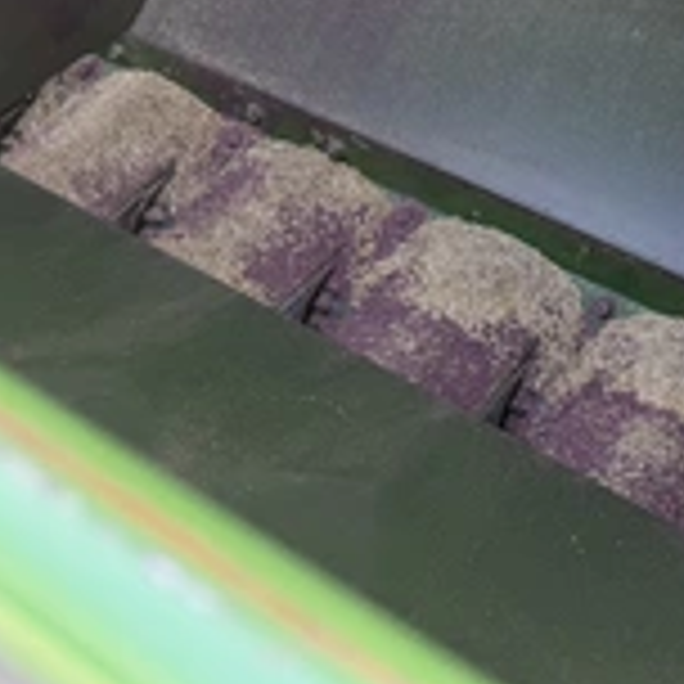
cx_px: 608
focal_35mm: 56
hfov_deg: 29.4
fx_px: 1252
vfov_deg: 29.1
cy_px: 40
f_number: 1.78
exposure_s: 1/121
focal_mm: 6.76
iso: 80
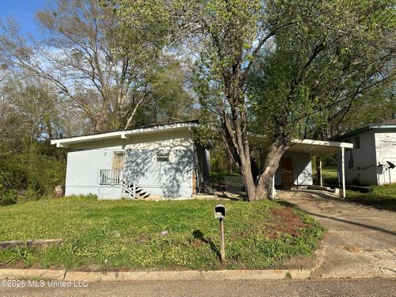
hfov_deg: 71.6
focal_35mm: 24
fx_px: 275
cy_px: 148
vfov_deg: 56.8
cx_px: 198
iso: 80
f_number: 1.78
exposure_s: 1/3472
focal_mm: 6.86
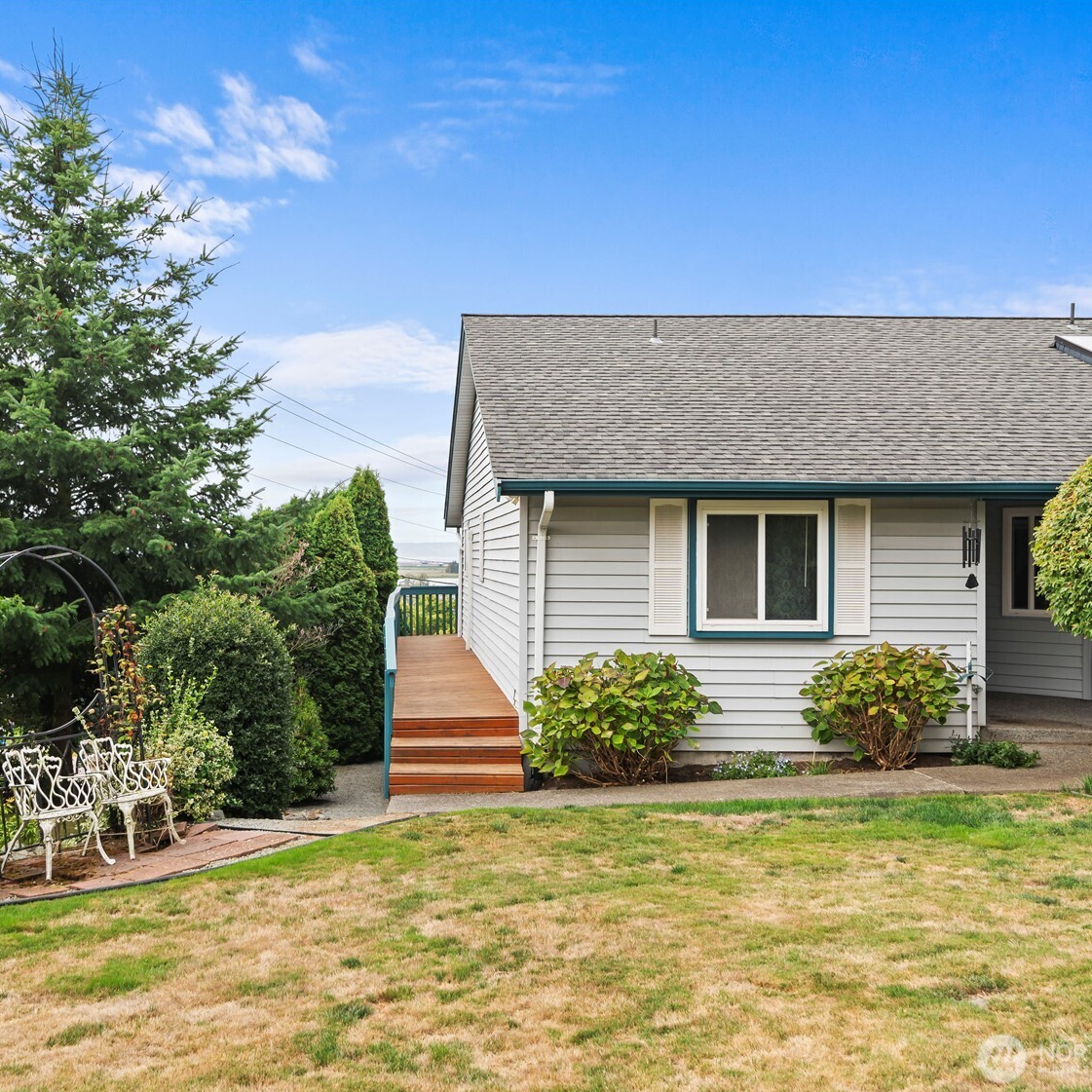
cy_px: 546
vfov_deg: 46.0
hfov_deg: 45.5
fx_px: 1285
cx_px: 388
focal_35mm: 36
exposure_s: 1/250
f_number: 8
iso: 200
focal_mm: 28
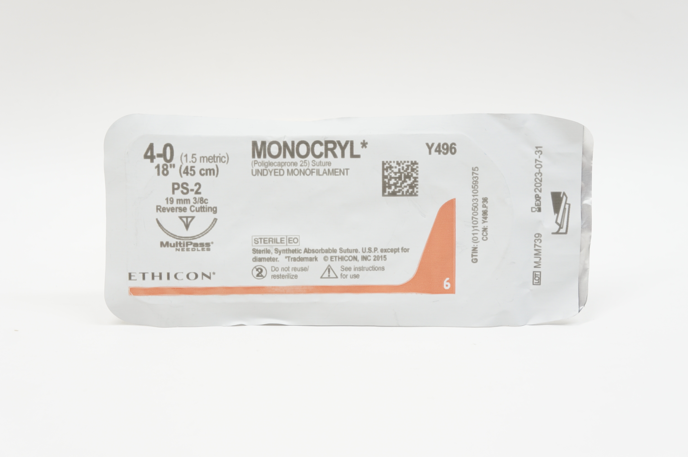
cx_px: 344
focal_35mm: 58
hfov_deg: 34.2
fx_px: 1117
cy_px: 228
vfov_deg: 23.1
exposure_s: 1/40
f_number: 6.3
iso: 400
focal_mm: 39
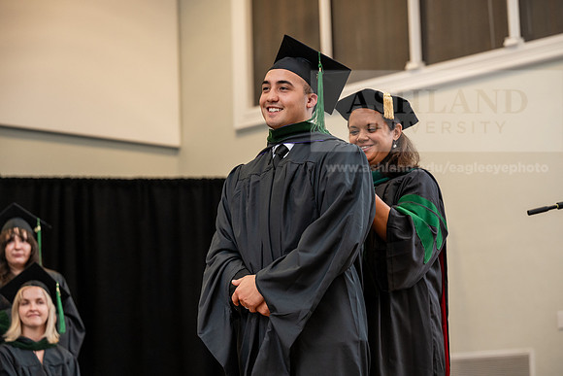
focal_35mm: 94
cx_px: 282
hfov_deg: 21.7
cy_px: 188
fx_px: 1470
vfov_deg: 14.6
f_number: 3.5
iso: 1600
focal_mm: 94
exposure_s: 1/200
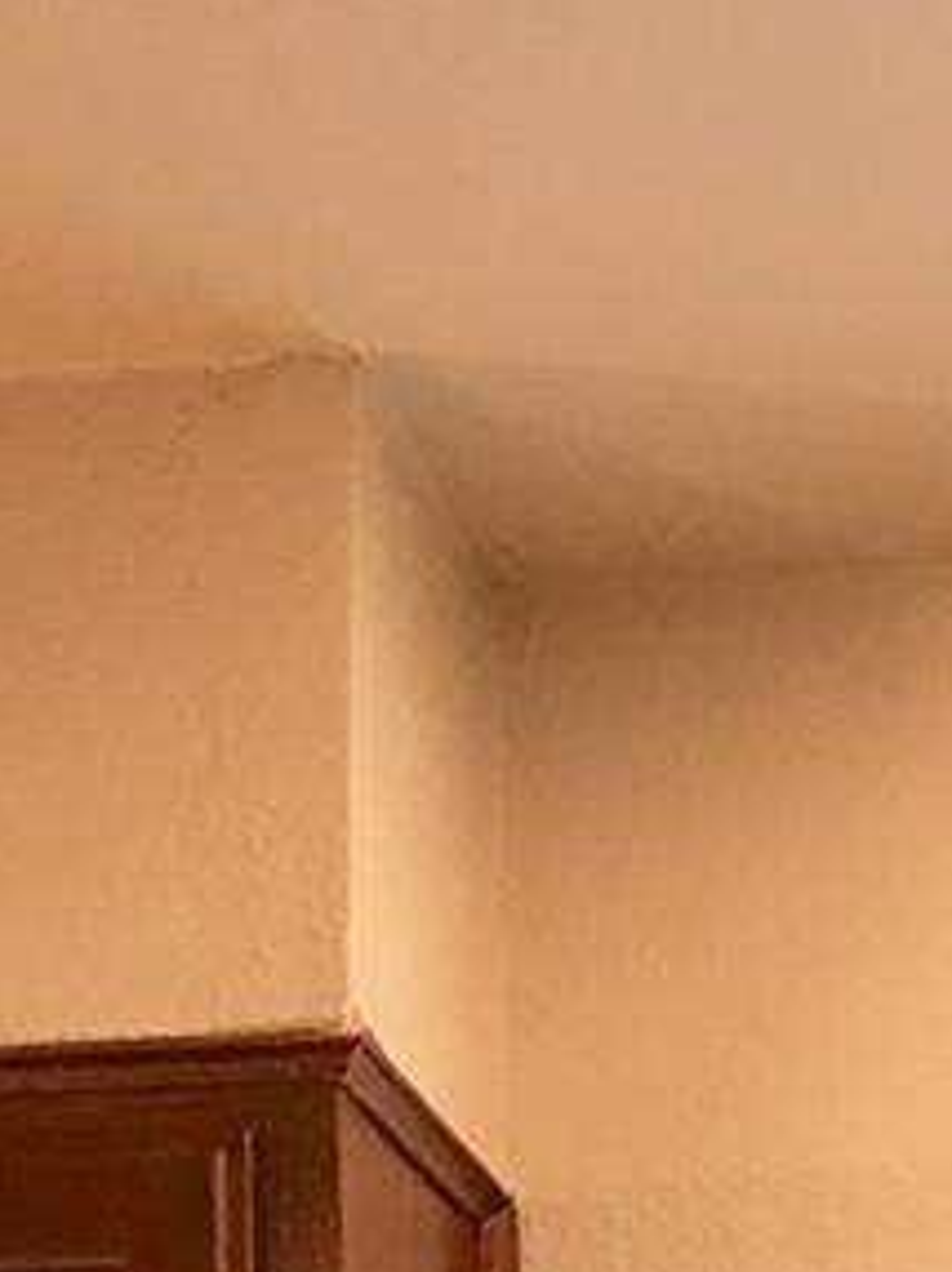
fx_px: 5729
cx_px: 916
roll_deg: +1.0
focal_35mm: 156
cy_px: 3184
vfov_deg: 10.6
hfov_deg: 9.4
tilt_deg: -2.8
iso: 32
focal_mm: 4.15
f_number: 2.2
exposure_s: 1/15
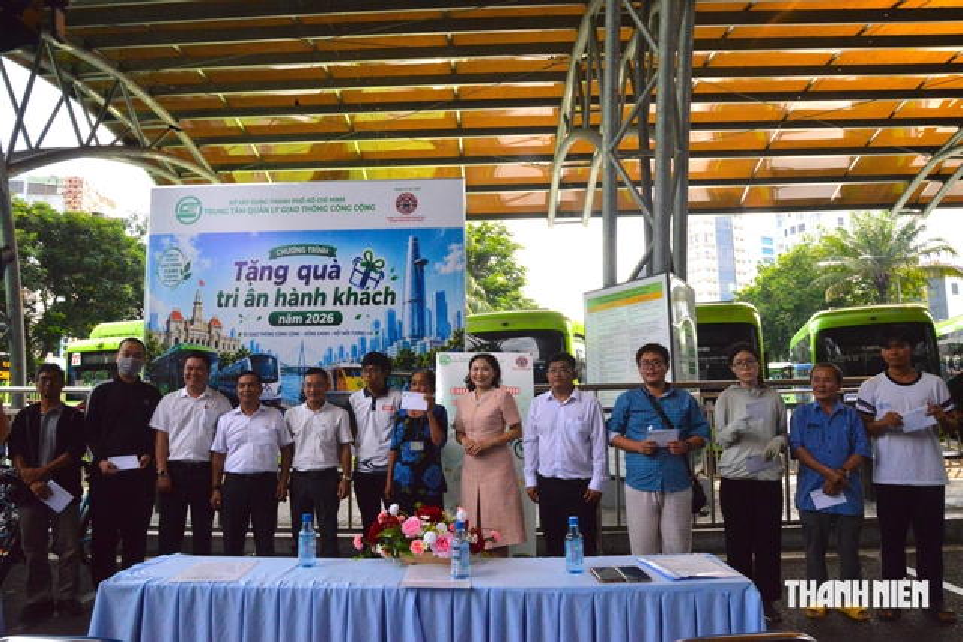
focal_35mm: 24
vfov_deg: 53.2
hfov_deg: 73.7
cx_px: 482
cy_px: 321
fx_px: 642
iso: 5000
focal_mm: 24
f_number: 22
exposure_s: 1/320
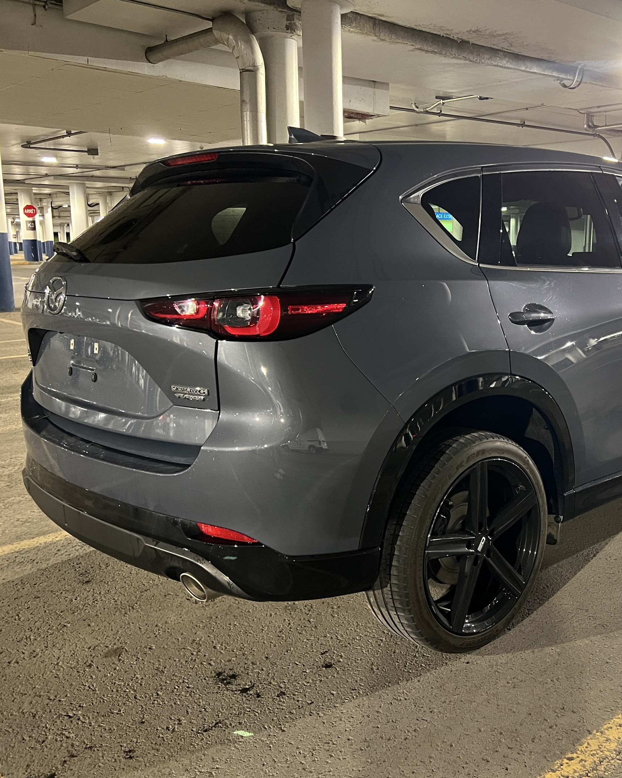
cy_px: 388
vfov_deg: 52.8
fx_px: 782
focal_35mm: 34
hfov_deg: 42.4
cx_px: 446
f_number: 1.5
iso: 500
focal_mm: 5.7
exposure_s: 1/40
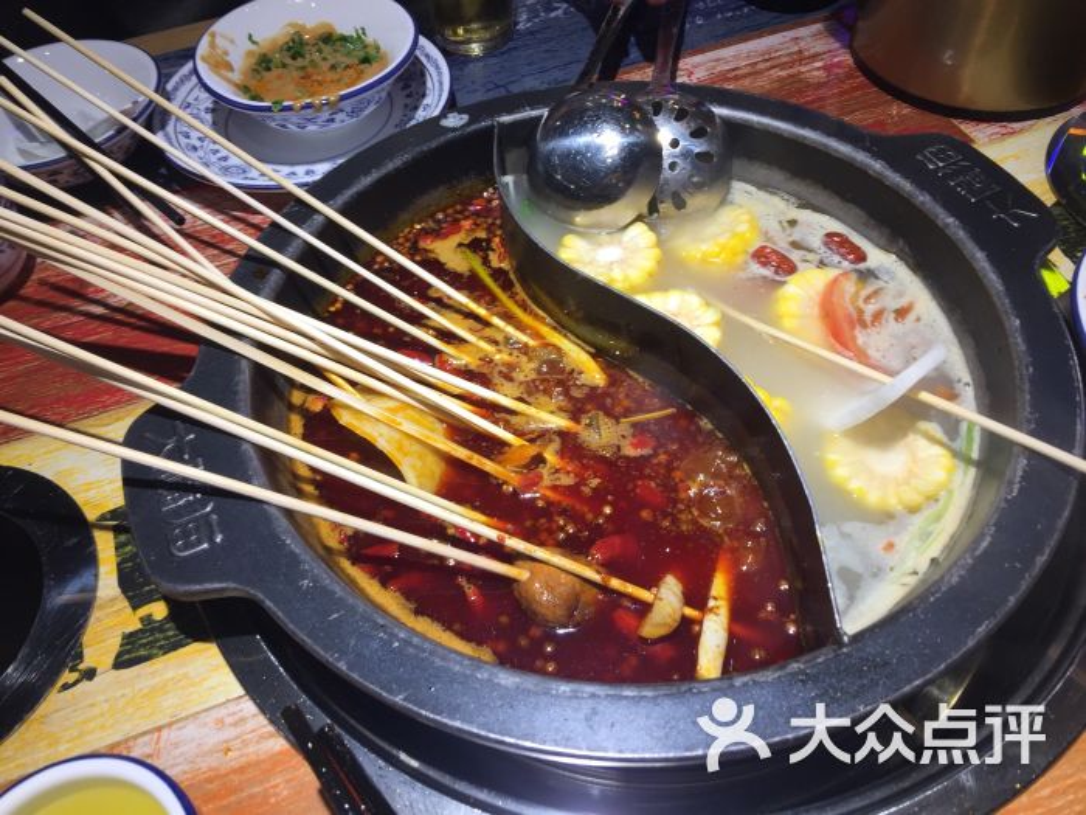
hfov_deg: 61.7
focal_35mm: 29
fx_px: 910
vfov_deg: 48.2
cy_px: 408
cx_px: 543
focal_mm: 4.15
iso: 32
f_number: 2.2
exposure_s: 1/50
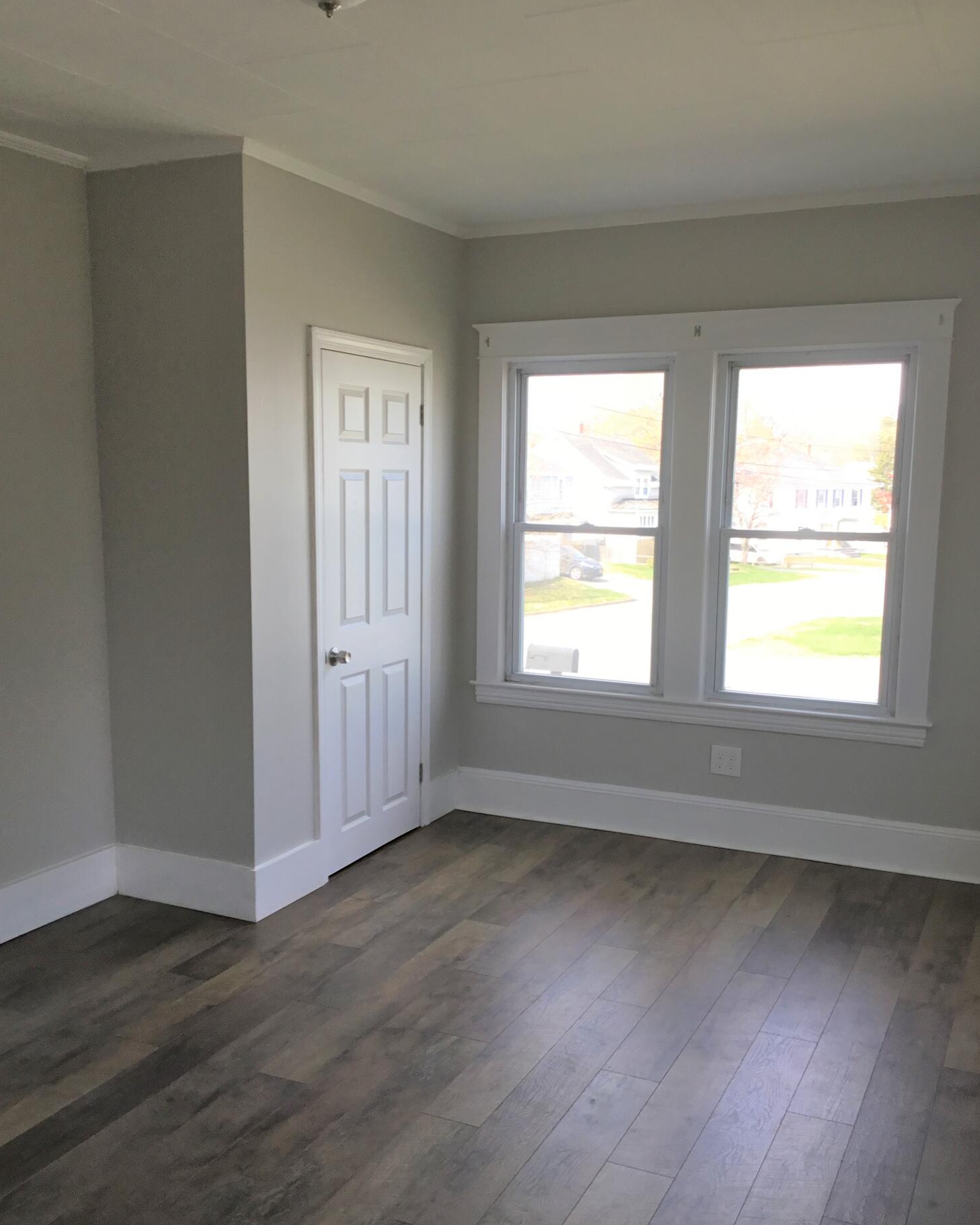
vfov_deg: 54.2
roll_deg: +1.2
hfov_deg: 44.5
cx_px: 493
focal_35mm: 33
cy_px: 657
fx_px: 1197
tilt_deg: -10.0
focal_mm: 3.3
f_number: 2.4
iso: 25
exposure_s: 1/120
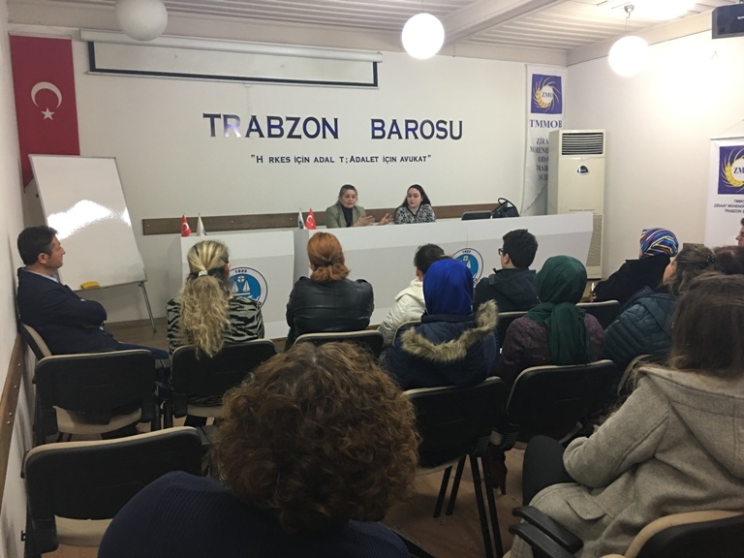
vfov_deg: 48.2
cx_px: 372
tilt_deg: -6.2
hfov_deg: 61.7
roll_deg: +1.9
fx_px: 623
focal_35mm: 29
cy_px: 279
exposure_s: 1/10
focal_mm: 4.15
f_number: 2.2
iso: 80
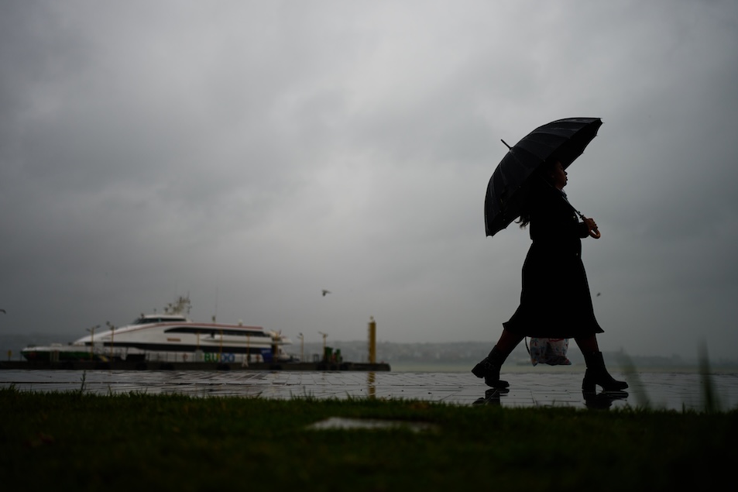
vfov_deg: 36.9
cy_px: 240
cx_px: 373
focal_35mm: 36
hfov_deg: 53.1
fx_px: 738
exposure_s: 1/4000
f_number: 1.4
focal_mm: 35
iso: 100
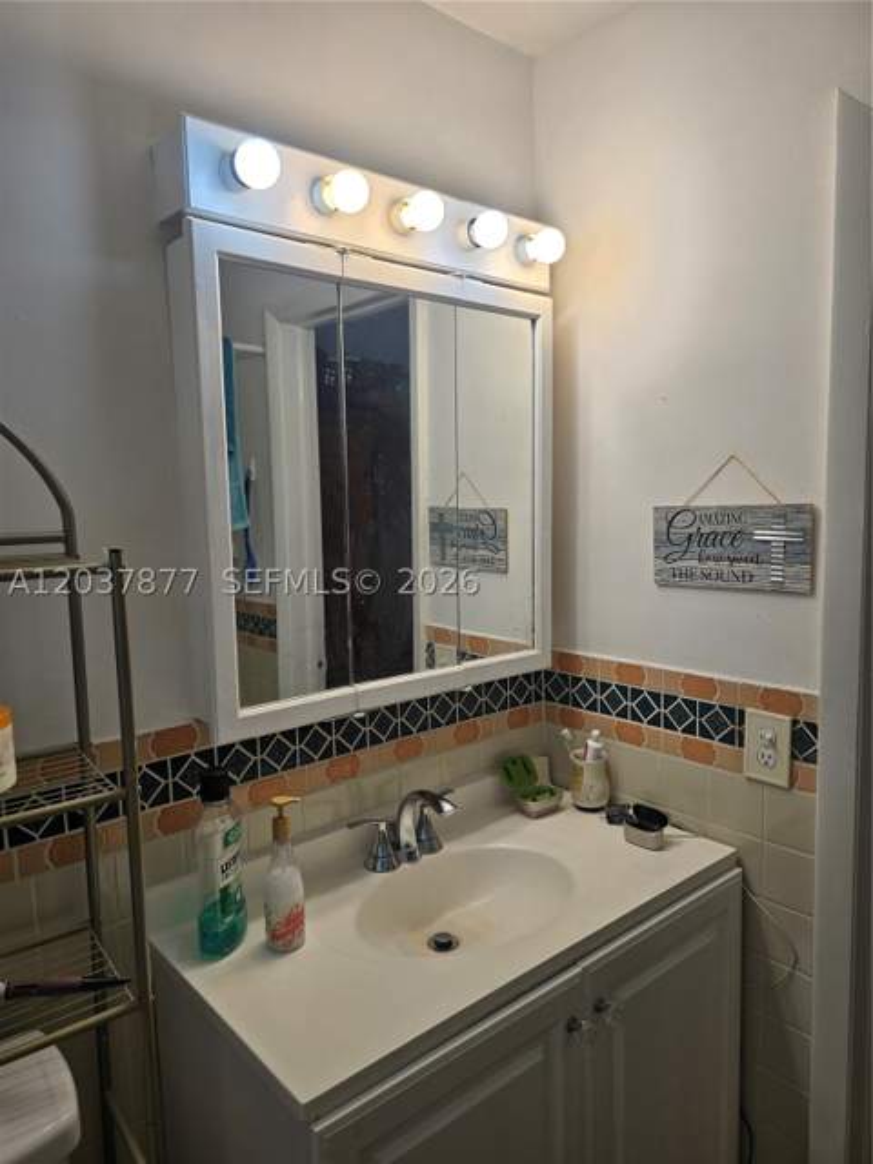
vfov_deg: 73.9
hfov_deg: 58.9
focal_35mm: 23
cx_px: 436
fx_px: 773
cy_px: 582
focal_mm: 6.3
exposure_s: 1/120
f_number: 1.7
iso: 20
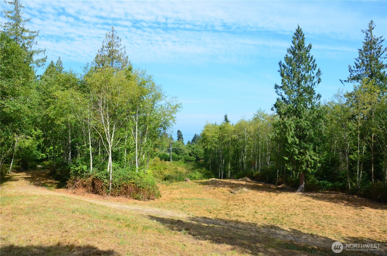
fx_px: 290
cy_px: 128
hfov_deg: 67.5
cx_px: 194
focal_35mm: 27
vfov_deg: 47.7
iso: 1600
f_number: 13
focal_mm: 18
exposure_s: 1/1000
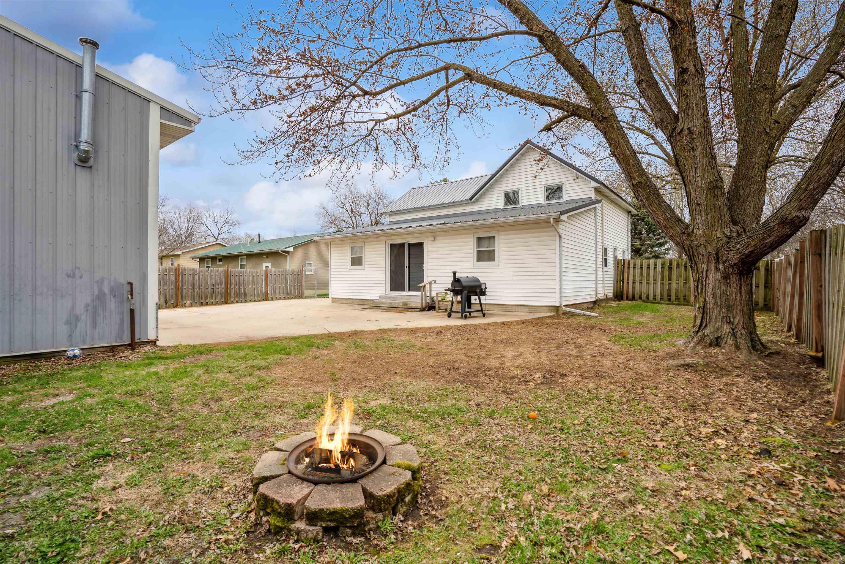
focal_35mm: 16
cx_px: 422
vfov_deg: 73.7
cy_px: 282
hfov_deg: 96.7
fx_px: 376
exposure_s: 1/250
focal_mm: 16
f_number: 9
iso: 400
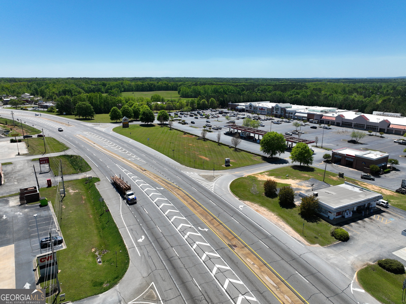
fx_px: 281
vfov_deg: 56.8
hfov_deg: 71.6
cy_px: 152
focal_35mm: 24
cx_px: 203
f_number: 2.8
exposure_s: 1/2500
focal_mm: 12.29
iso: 100
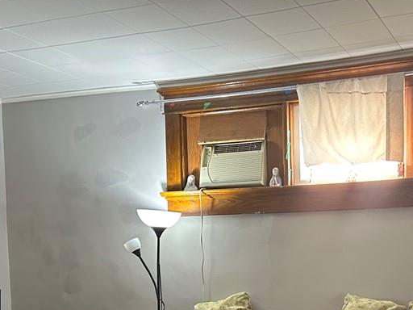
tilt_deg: -4.1
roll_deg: +1.1
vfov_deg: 26.6
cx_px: 316
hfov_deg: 35.9
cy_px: 304
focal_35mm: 52
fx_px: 620
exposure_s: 1/40
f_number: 1.5
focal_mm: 5.7
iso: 400
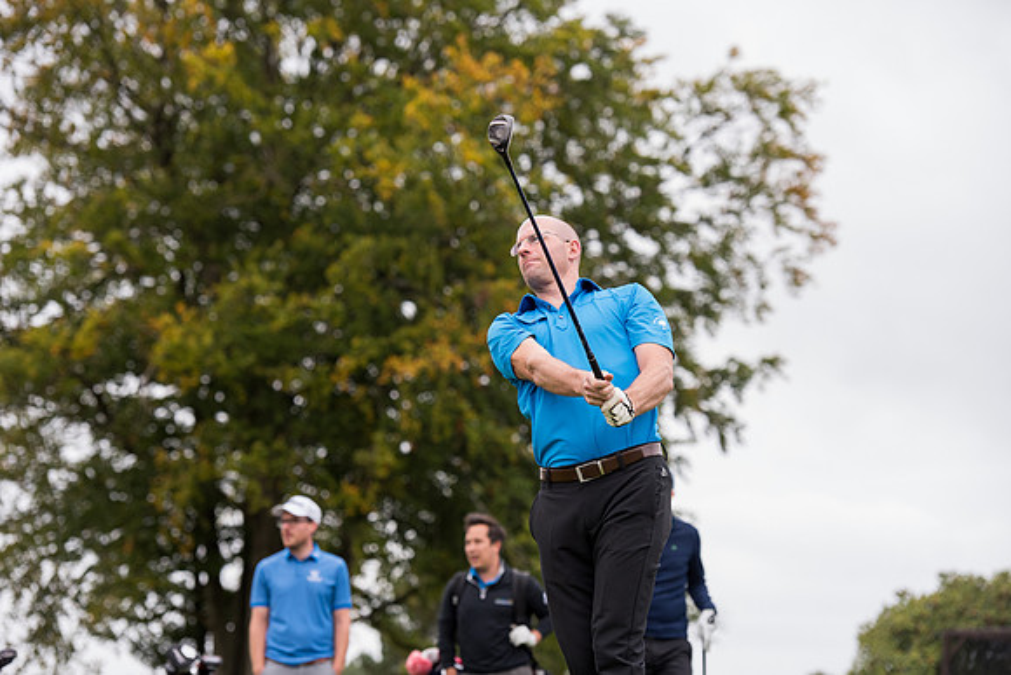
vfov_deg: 11.8
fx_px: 3258
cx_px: 506
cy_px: 338
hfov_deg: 17.6
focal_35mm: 116
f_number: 4
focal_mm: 116
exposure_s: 1/1250
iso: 800
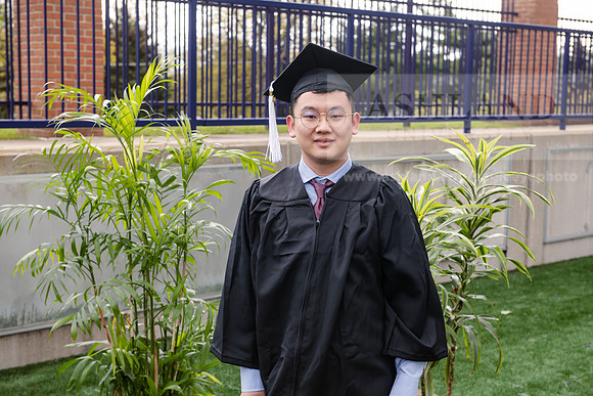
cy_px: 198
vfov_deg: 23.4
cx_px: 296
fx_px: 956
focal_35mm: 58
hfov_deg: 34.5
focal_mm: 58
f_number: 5.6
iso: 320
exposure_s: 1/200
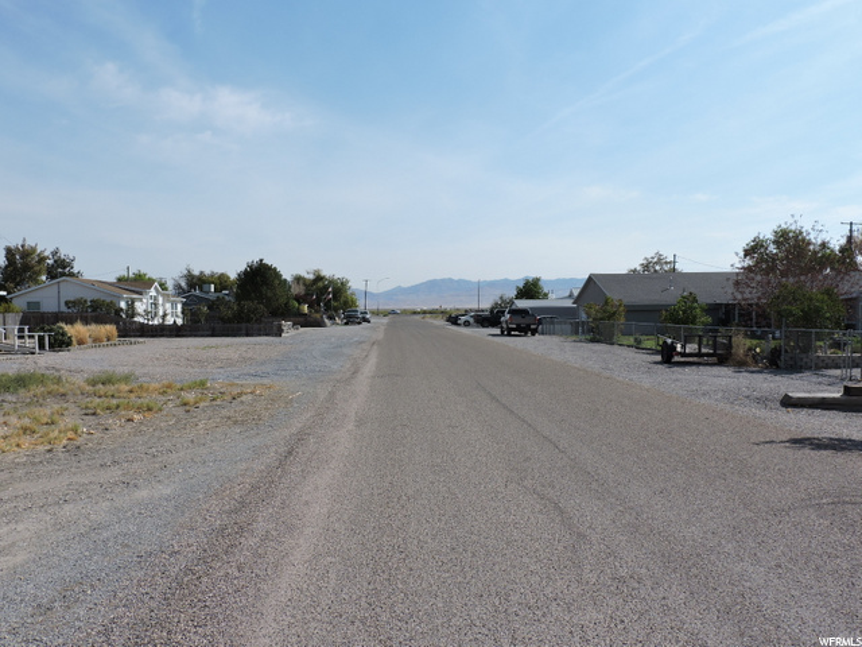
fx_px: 747
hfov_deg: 60.0
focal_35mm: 30
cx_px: 431
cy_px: 324
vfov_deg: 46.8
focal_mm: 5.4
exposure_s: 1/1250
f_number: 3.9
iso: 100
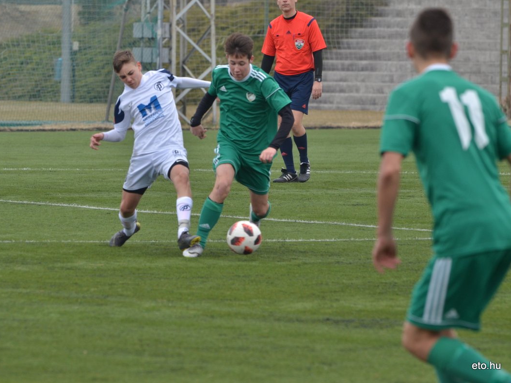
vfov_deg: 4.3
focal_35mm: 344
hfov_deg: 5.8
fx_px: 5079
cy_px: 191
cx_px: 224
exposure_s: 1/500
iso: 400
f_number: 6.3
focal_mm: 210
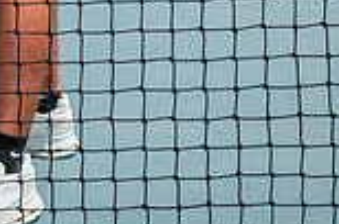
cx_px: 26
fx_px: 1541
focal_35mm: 164
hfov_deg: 12.4
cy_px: -250
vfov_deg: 7.9
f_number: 7.1
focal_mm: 56
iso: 125
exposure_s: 1/400
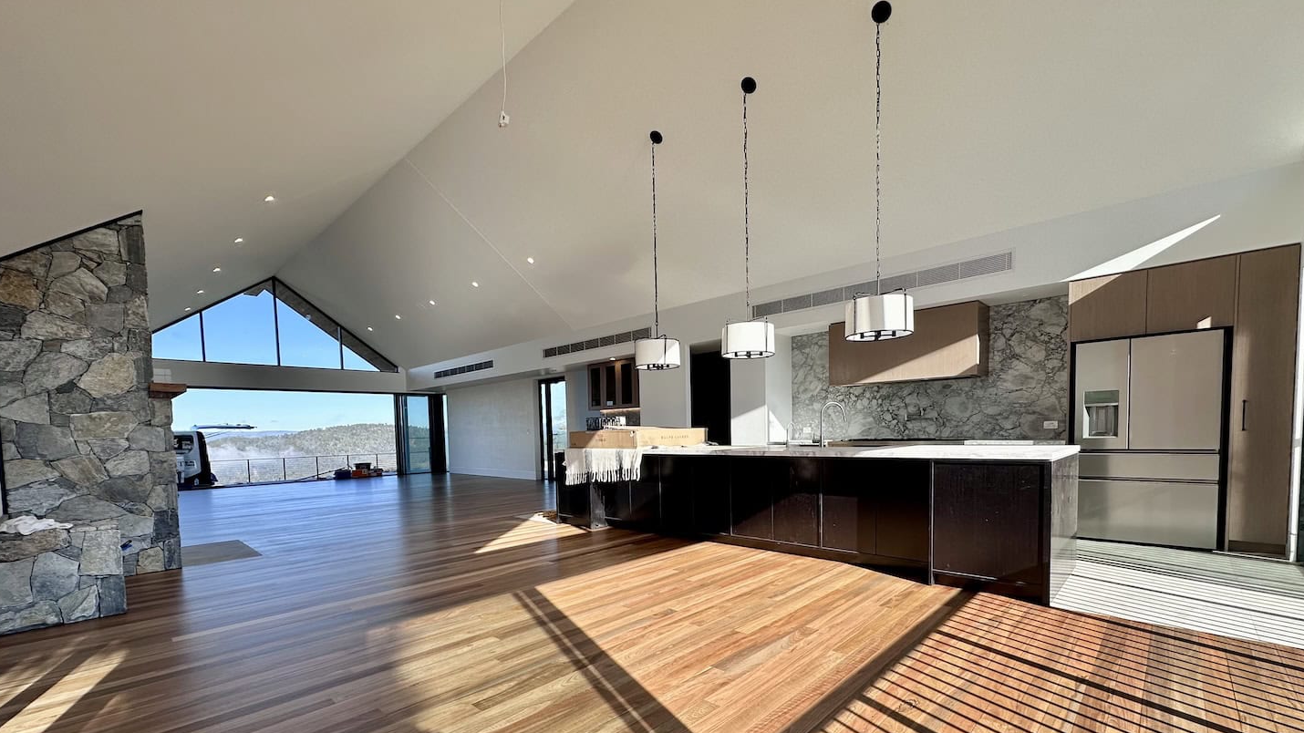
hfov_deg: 99.4
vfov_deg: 66.0
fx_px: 553
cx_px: 642
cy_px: 462
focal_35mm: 16
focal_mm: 2.2
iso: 40
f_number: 2.2
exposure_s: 1/587
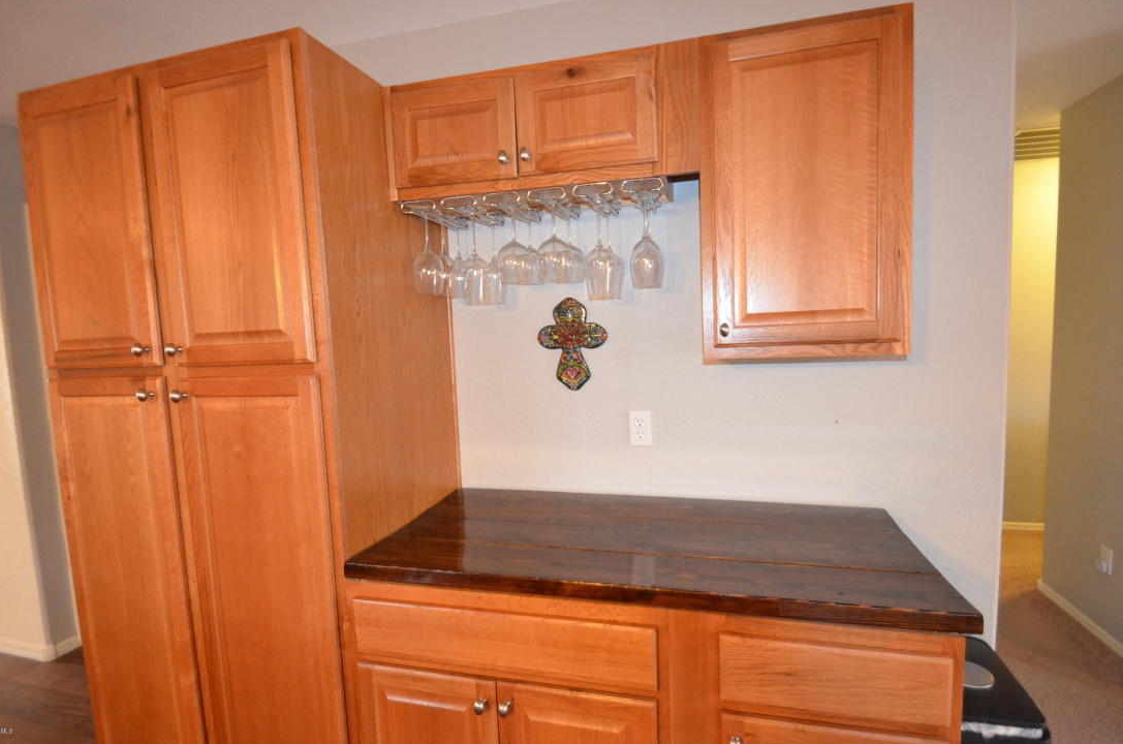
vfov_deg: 73.5
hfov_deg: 96.8
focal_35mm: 16
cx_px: 573
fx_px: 498
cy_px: 360
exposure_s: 1/60
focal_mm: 10
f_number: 3.5
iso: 2800
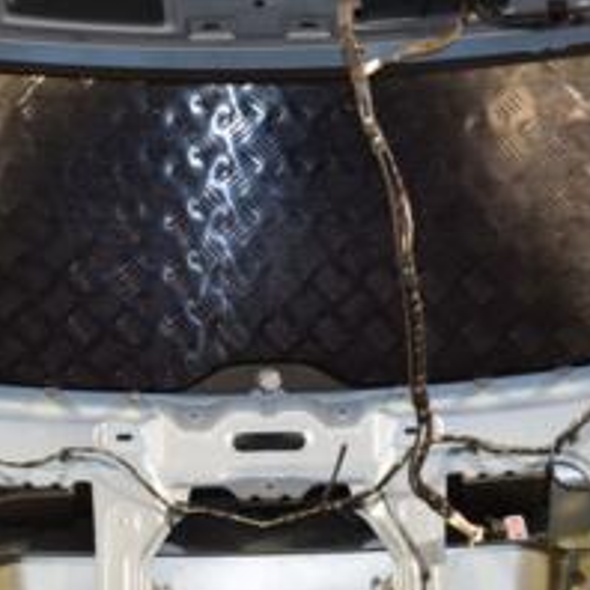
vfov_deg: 20.4
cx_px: 319
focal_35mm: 85
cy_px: 304
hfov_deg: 20.4
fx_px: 1639
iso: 800
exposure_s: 1/200
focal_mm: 22
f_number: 5.6
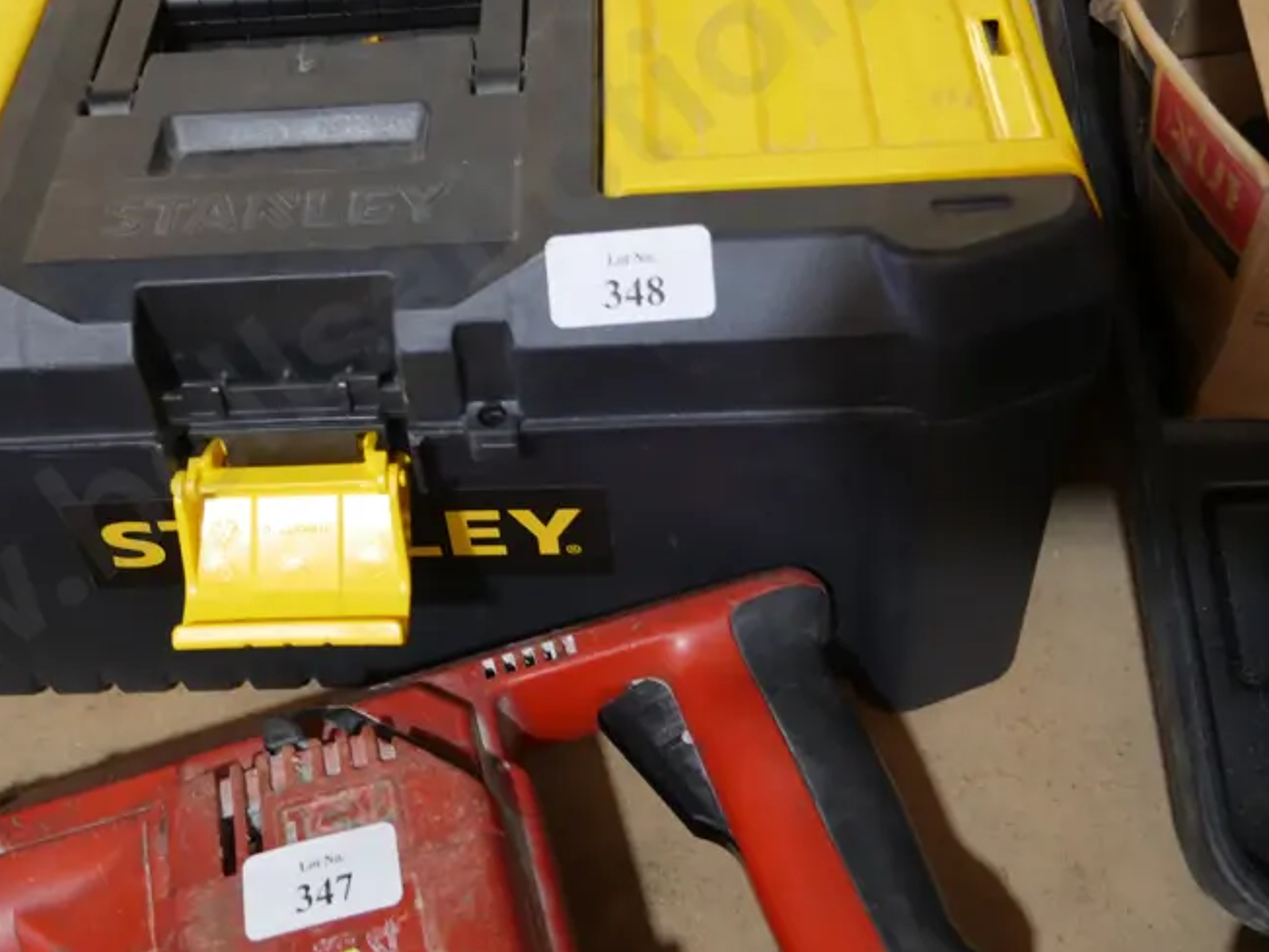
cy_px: 223
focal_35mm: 44
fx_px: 1613
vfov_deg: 32.2
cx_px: 508
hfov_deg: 42.7
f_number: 3.5
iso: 500
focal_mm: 14
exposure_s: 1/60
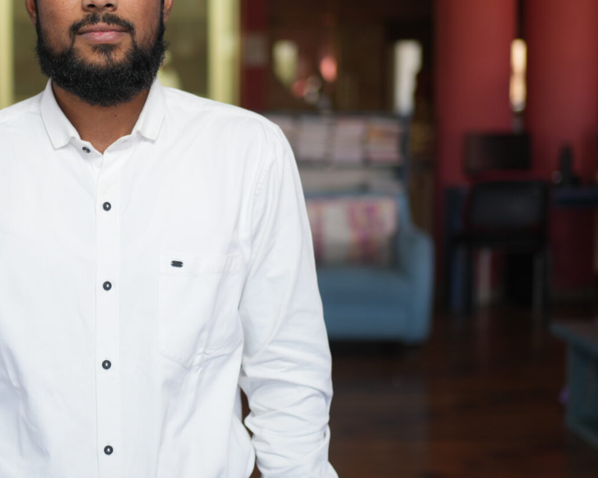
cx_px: 129
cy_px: 232
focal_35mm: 82
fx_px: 1451
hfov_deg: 23.0
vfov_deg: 18.7
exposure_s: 1/250
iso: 160
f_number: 1.8
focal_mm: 35
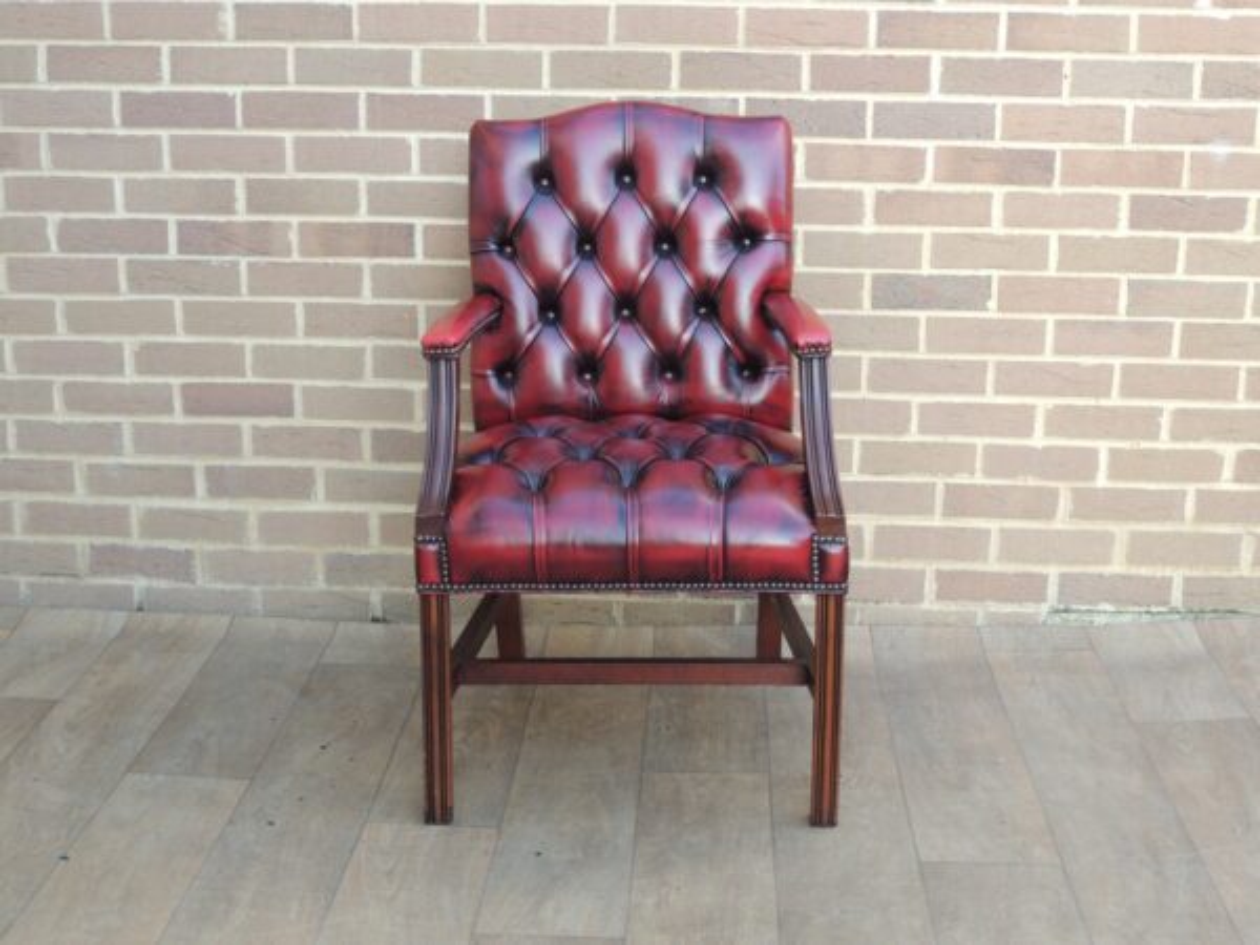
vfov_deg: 30.9
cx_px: 630
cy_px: 472
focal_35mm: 47
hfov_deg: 40.4
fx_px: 1711
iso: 110
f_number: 3.5
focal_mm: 8.3
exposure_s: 1/50
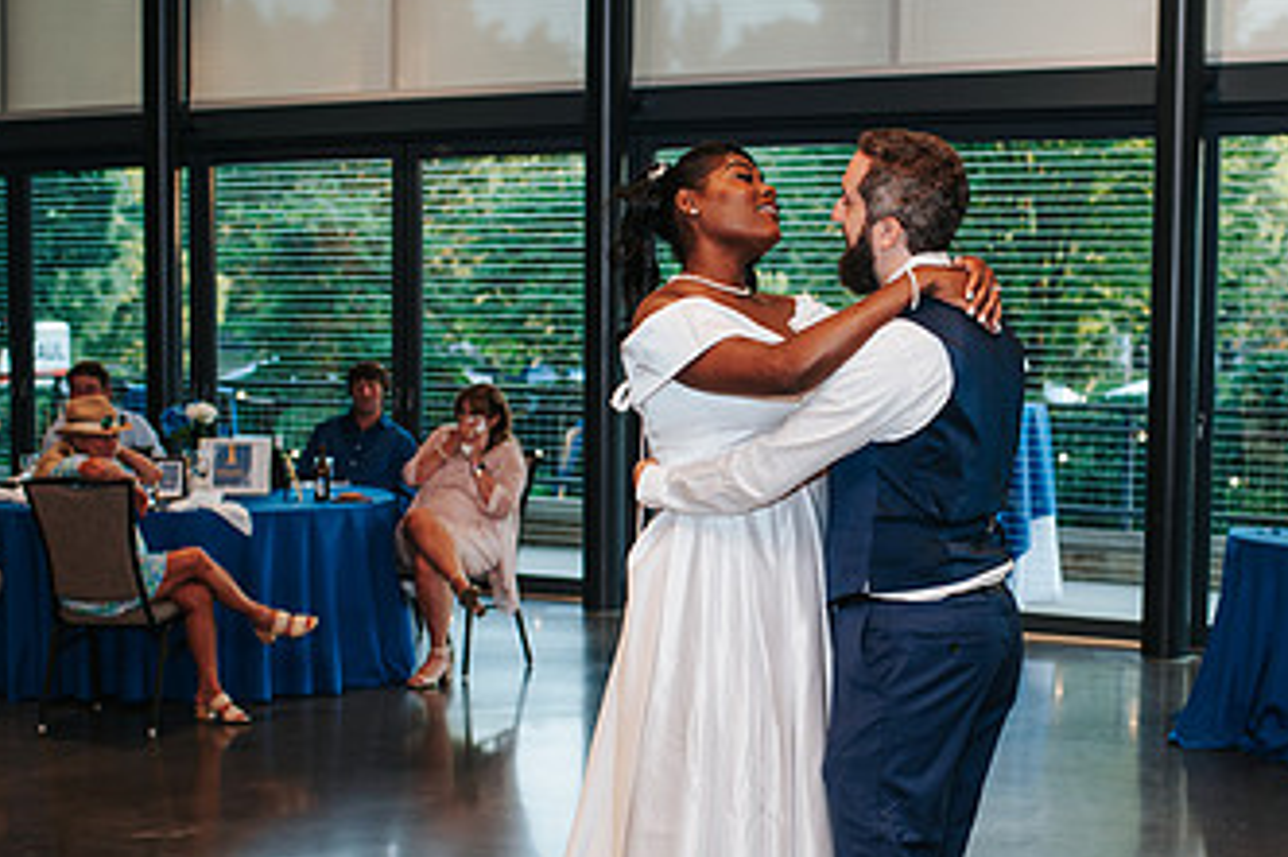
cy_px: 545
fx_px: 2253
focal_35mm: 63
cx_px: 853
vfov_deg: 21.5
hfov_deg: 31.7
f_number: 2.8
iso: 450
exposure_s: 1/160
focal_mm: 35
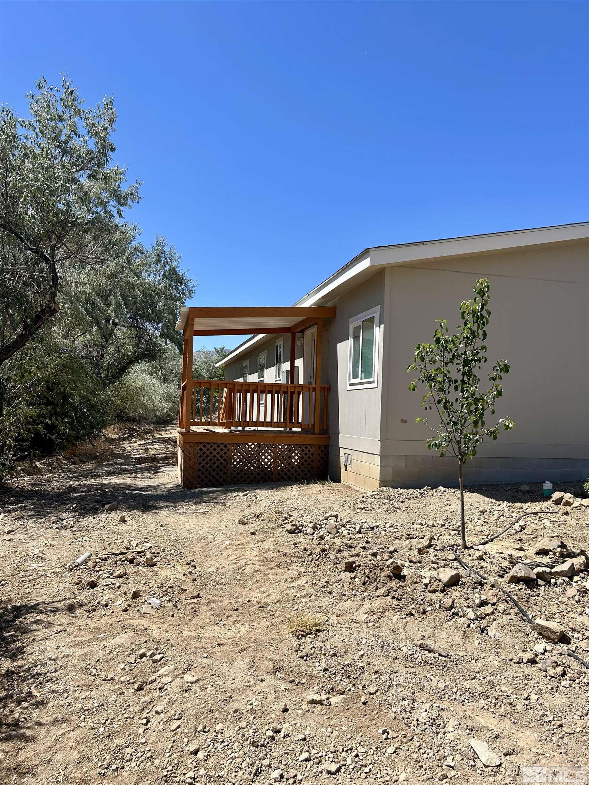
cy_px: 392
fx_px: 590
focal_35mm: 26
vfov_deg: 67.3
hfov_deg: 53.1
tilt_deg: +2.5
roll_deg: -0.5
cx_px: 294
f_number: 1.5
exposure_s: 1/4444
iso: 50
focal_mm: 5.7
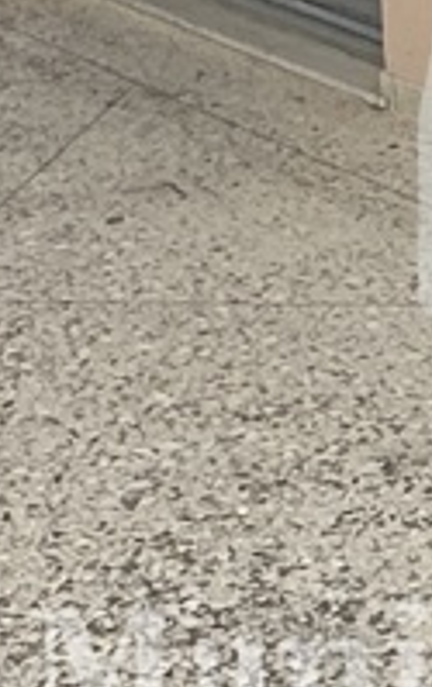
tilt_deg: -14.7
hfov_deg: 8.7
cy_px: -83
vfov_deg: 14.3
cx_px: 888
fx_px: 2684
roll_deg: +0.4
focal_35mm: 143
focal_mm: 2.22
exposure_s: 1/2681
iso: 50
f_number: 2.2
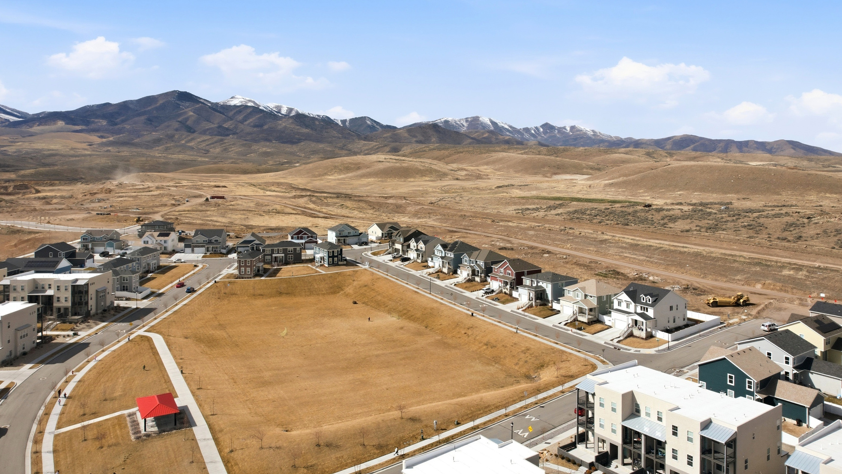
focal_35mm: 24
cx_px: 438
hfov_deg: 76.3
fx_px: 536
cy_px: 276
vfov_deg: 47.5
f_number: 2.8
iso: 140
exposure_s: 1/1000
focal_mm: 8.4
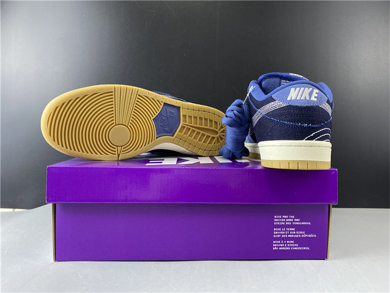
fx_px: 293
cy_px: 146
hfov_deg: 67.3
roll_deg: -0.4
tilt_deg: -2.5
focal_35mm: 26
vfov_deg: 53.1
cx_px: 195
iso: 125
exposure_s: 1/50
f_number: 1.8
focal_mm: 4.25
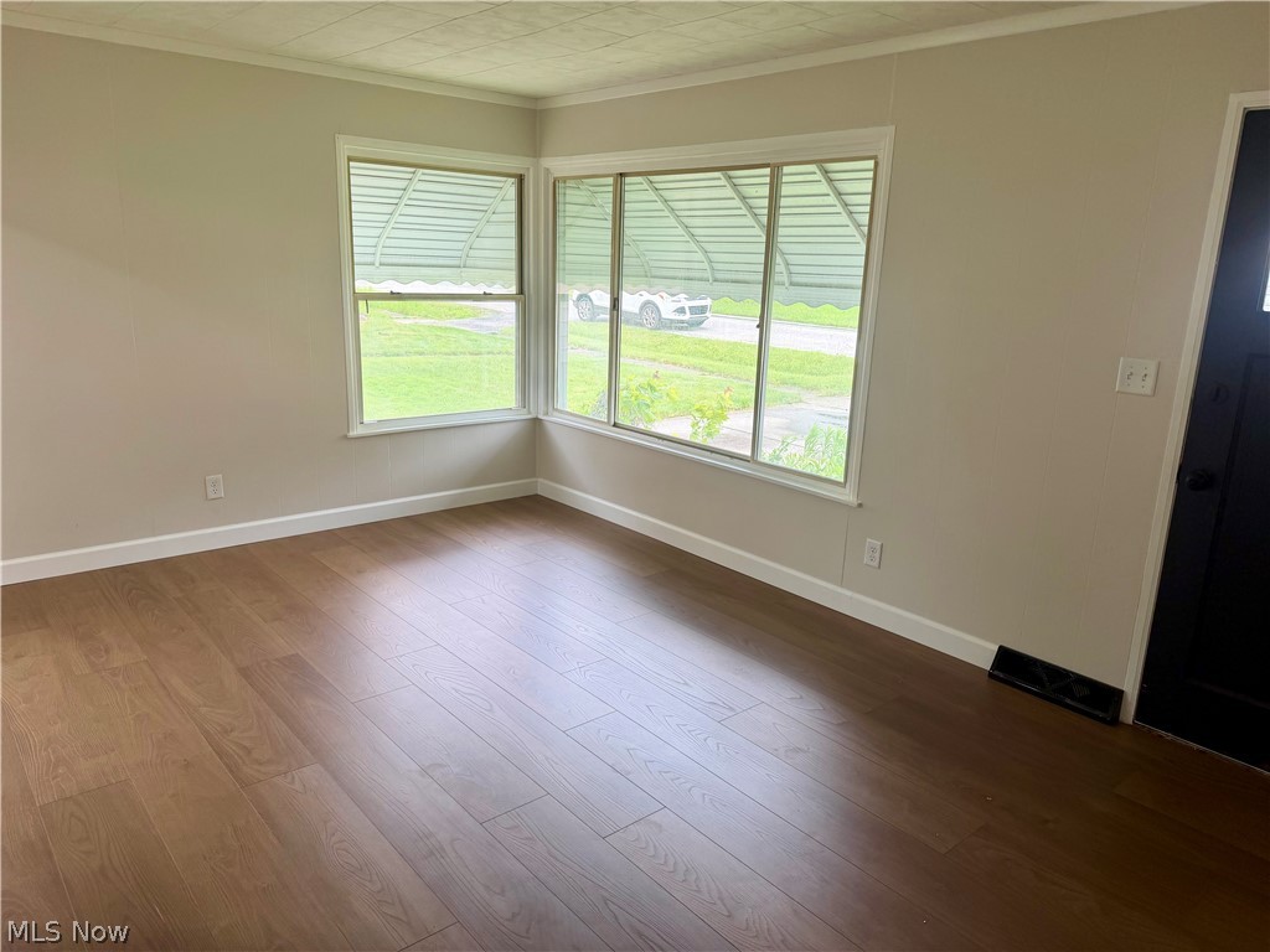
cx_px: 635
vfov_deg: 56.8
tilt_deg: -13.1
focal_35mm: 24
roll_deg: -1.7
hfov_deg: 71.6
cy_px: 476
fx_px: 881
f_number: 1.78
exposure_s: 1/121
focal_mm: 6.76
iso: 100
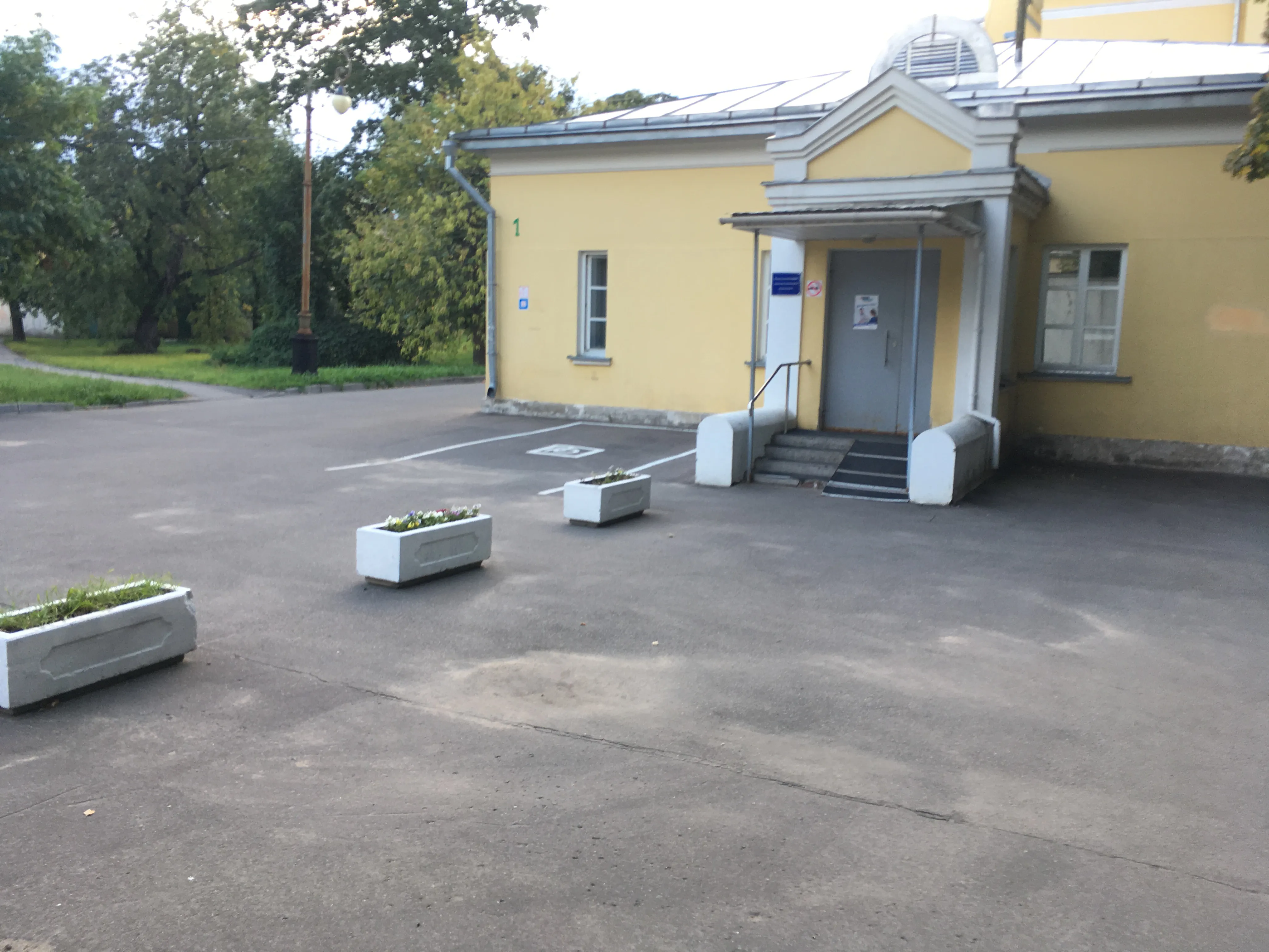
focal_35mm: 29
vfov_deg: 48.2
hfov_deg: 61.7
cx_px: 634
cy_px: 476
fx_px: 1063
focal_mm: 4.15
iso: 25
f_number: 2.2
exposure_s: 1/50
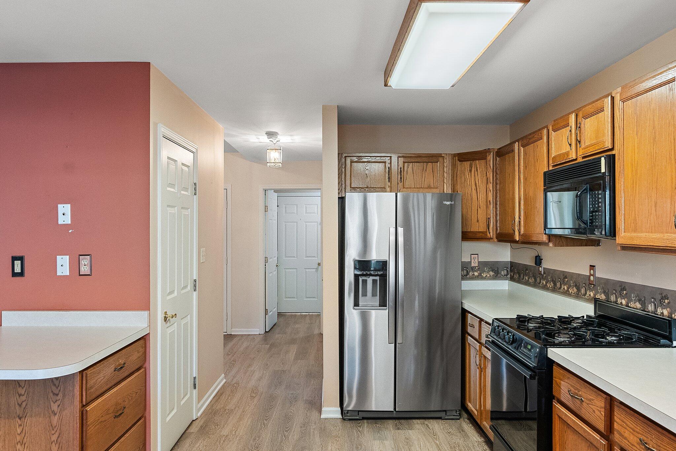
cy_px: 226
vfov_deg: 49.5
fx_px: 488
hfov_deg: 69.4
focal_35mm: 26
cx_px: 338
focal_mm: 17.7
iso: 2000
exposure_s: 1/30
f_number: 5
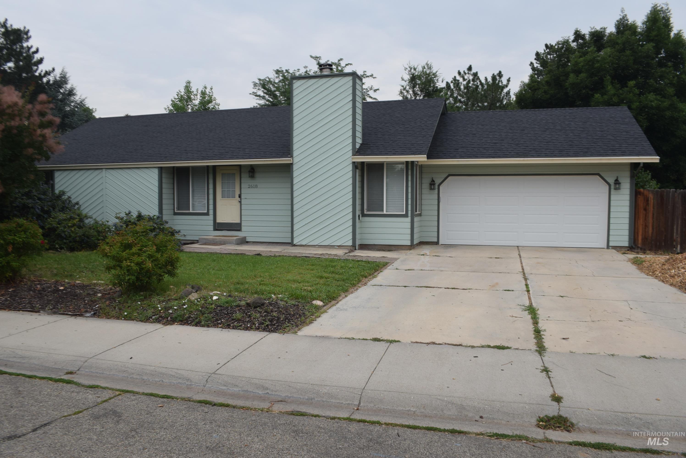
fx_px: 515
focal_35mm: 27
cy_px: 229
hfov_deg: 67.3
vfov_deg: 48.0
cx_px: 343
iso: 200
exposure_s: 1/250
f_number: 8
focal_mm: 18
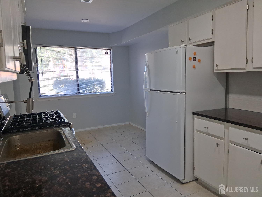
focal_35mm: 26
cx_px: 131
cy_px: 98
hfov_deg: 67.3
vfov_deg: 53.1
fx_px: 197
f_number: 1.8
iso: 100
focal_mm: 3.98
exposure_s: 1/100
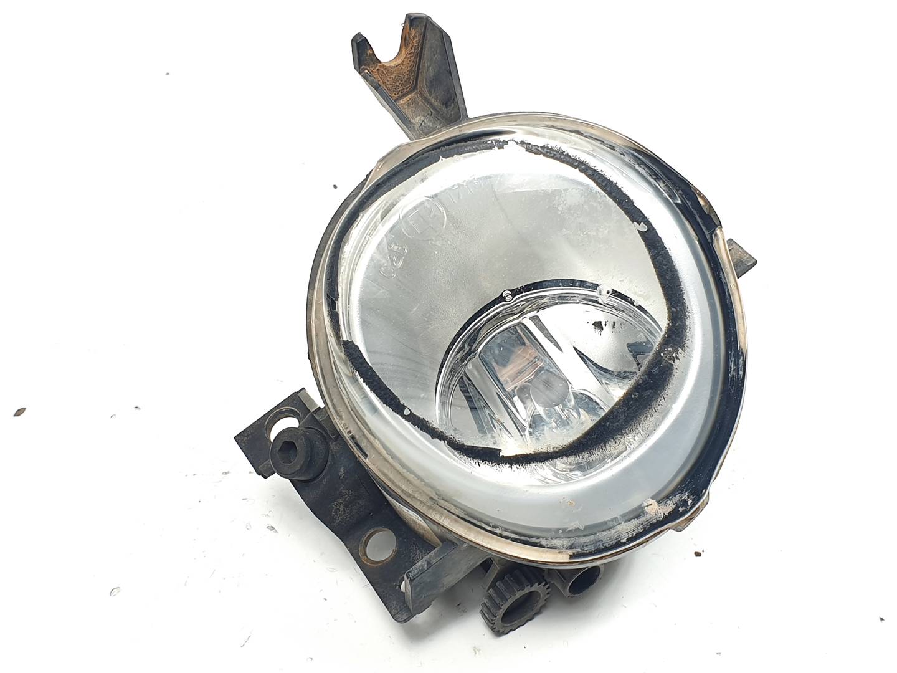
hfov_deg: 67.3
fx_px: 674
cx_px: 448
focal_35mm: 26
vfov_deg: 53.1
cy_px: 336
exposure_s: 1/125
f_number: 2.4
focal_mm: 4.3
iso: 50
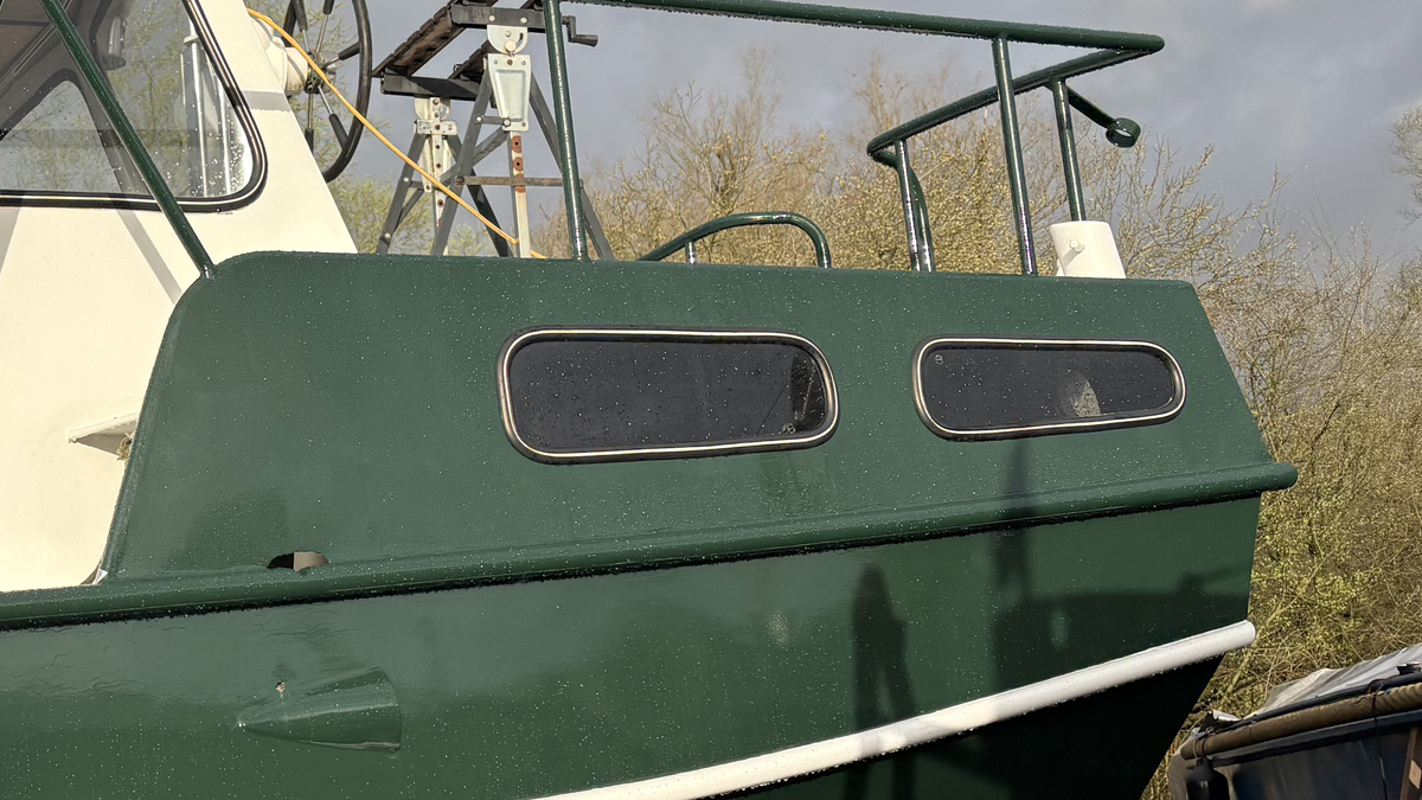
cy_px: 412
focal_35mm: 59
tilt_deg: +10.7
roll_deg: +3.3
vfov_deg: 20.4
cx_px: 60
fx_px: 2225
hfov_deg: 33.0
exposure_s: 1/2985
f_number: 1.6
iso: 50
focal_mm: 5.96
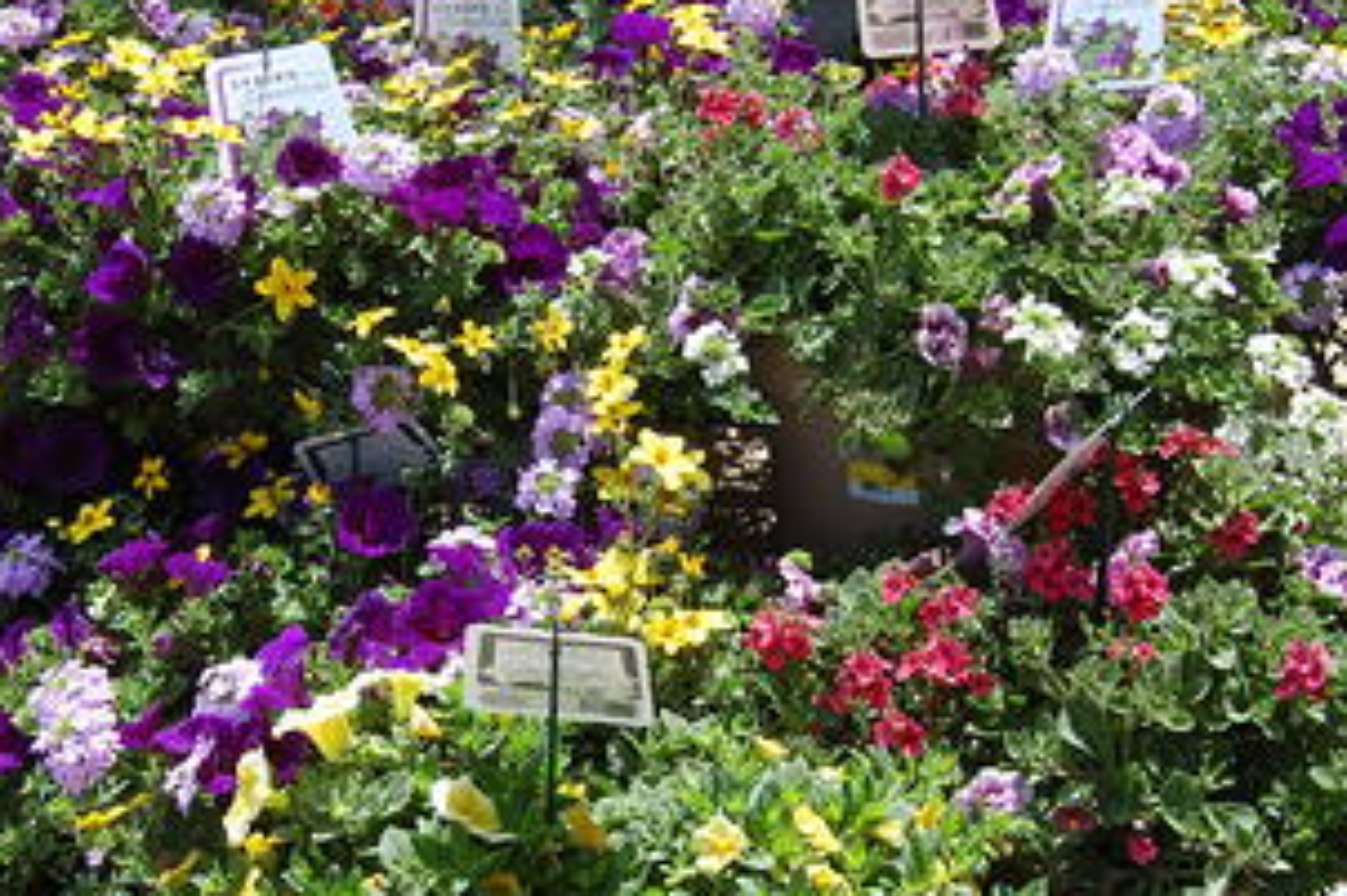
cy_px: 528
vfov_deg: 25.1
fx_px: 2011
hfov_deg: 36.8
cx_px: 504
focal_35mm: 54
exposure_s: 1/250
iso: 200
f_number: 8
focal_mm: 23
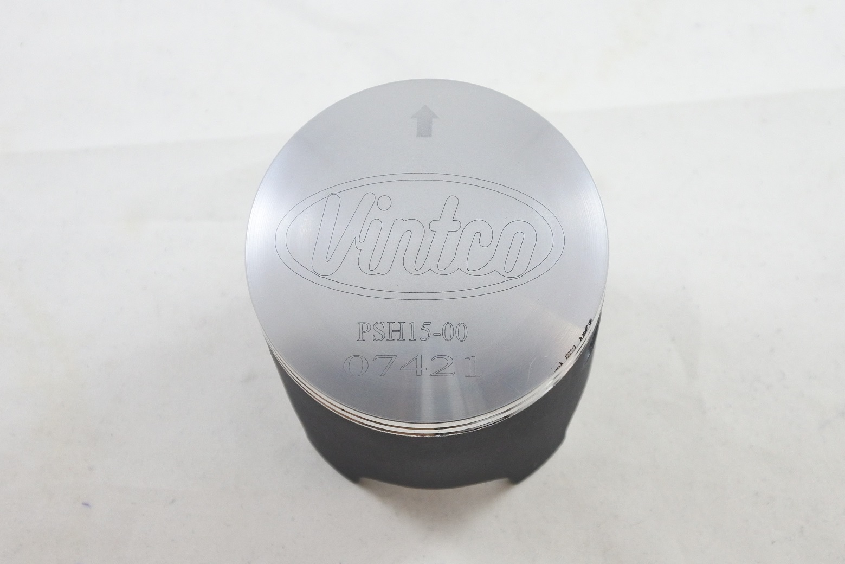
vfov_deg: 25.1
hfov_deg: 36.9
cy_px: 282
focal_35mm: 54
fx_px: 1268
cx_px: 422
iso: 720
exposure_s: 1/125
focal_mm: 20.1
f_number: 4.8
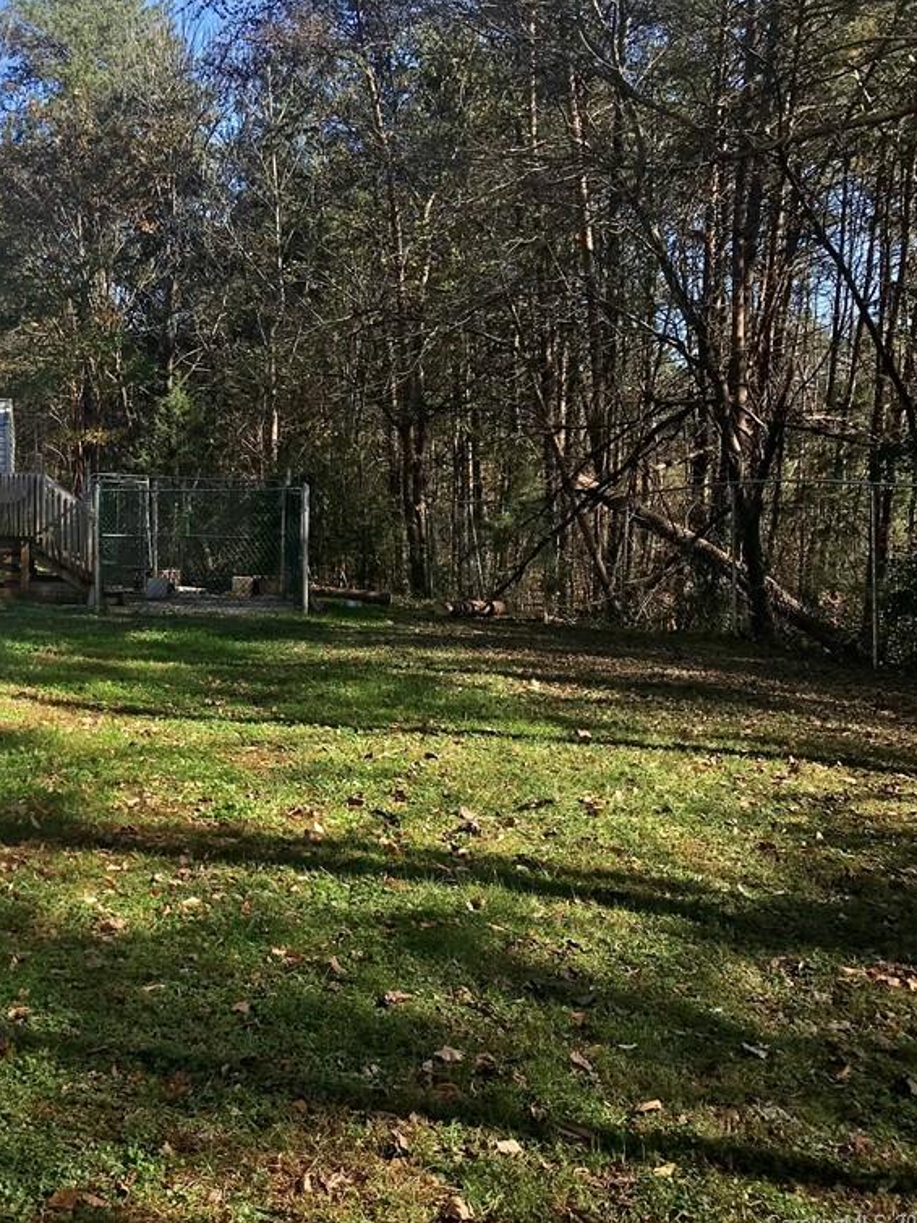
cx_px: 123
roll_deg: +1.2
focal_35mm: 38
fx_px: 1343
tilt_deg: -4.8
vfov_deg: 49.0
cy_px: 617
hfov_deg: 35.8
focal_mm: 3.99
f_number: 1.8
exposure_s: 1/1041
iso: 20
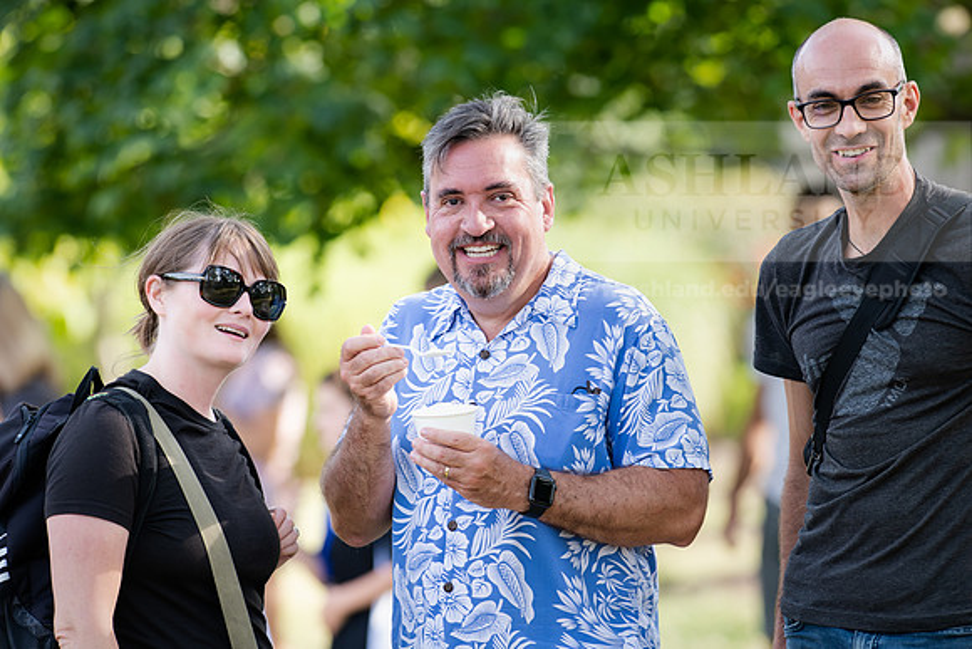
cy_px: 324
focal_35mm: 300
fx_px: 8102
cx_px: 486
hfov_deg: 6.9
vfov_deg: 4.6
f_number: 5
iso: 320
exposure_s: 1/250
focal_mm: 300
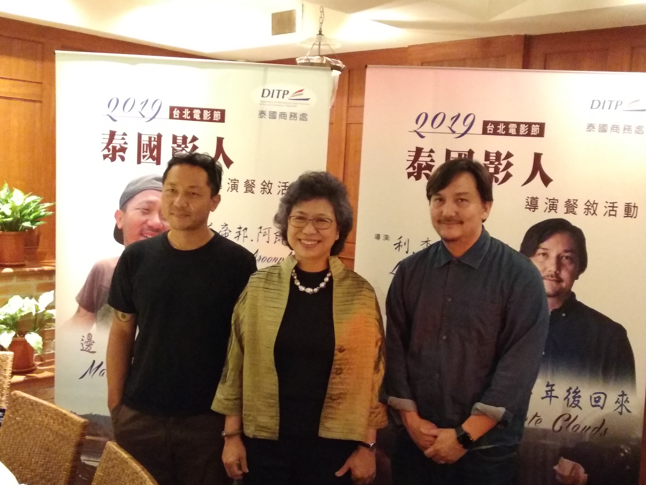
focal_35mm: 27
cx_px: 330
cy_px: 236
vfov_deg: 51.3
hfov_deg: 65.3
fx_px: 504
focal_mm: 3.81
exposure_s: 1/17
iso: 3200
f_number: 2.2
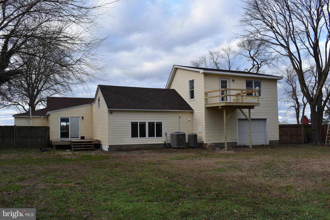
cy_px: 110
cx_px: 165
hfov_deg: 61.9
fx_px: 275
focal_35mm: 30
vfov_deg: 43.6
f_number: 8
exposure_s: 1/250
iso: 400
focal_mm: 20
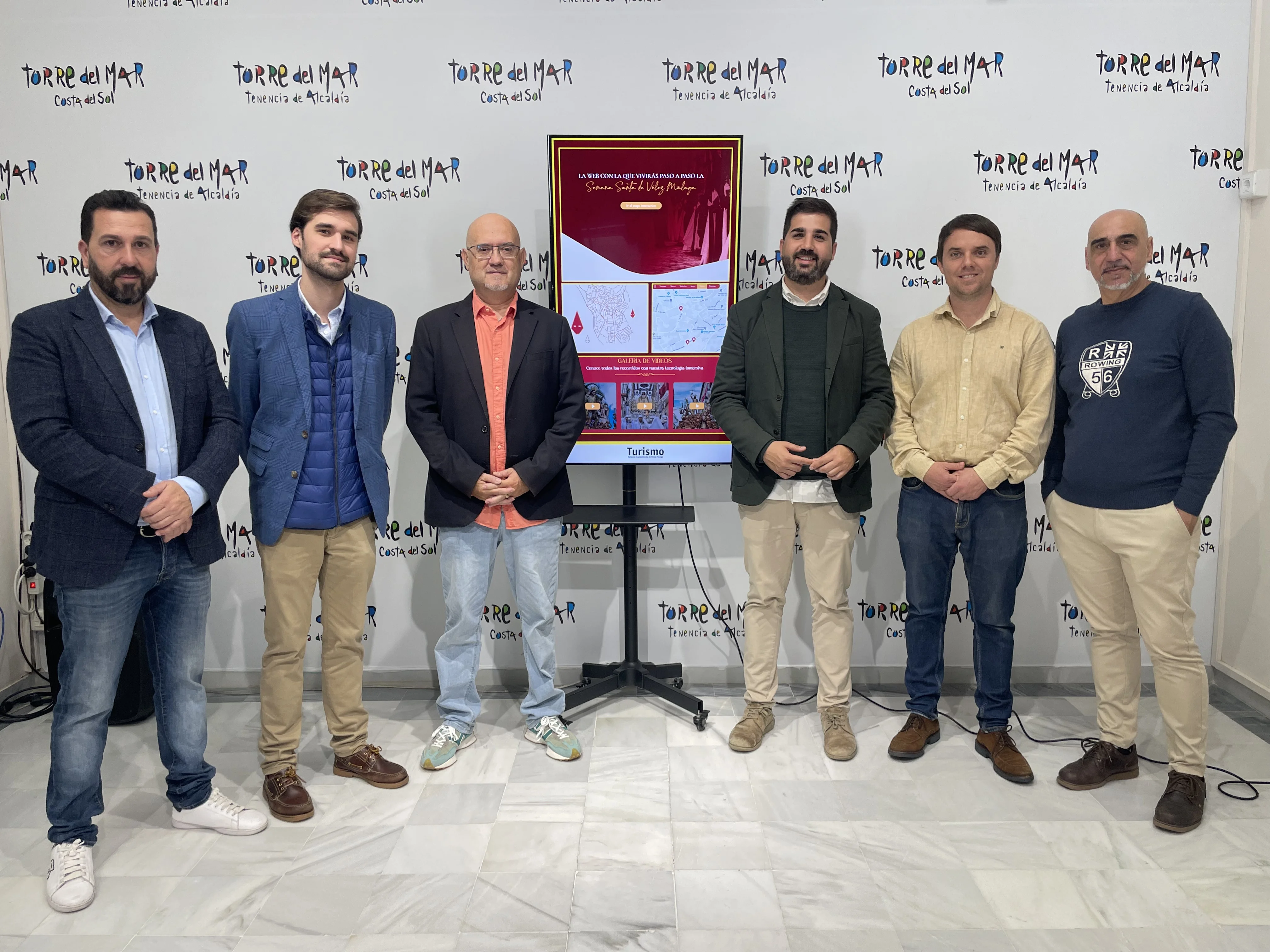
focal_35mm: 26
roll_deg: +1.2
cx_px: 635
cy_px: 476
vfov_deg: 53.1
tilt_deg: -7.2
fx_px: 954
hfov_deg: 67.3
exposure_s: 1/100
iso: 64
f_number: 1.6
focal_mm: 4.2
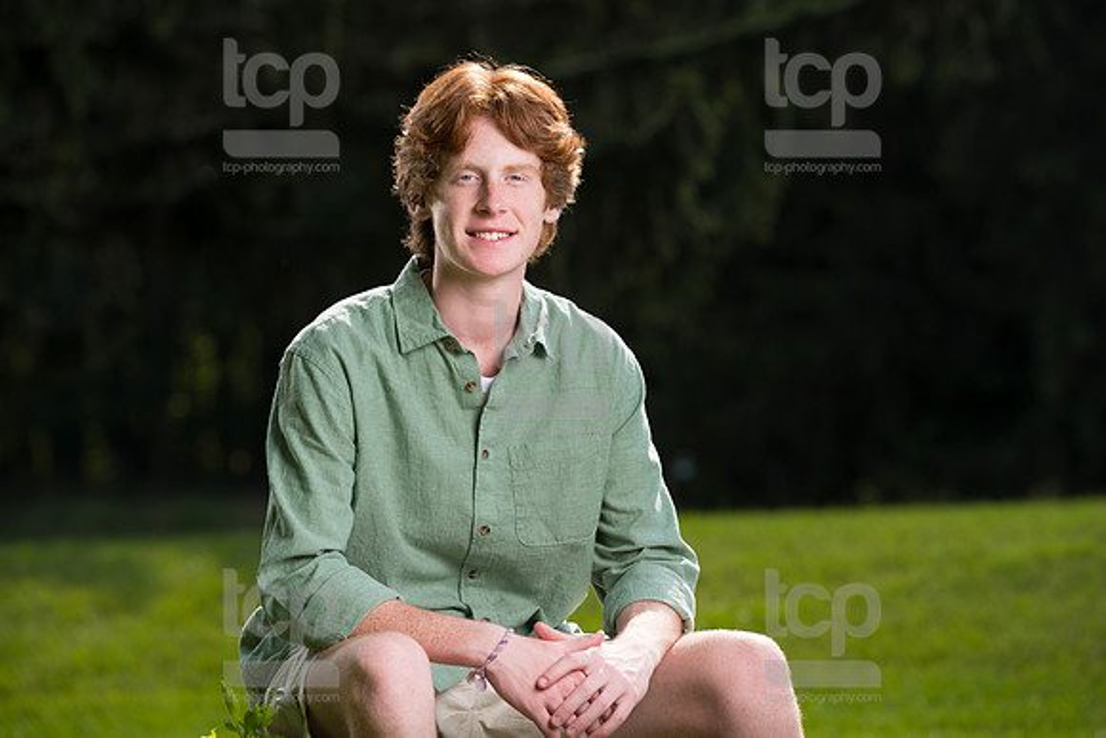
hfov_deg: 13.9
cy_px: 335
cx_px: 552
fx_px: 4532
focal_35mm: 147
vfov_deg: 9.3
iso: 50
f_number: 4.5
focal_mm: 135
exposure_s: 1/250
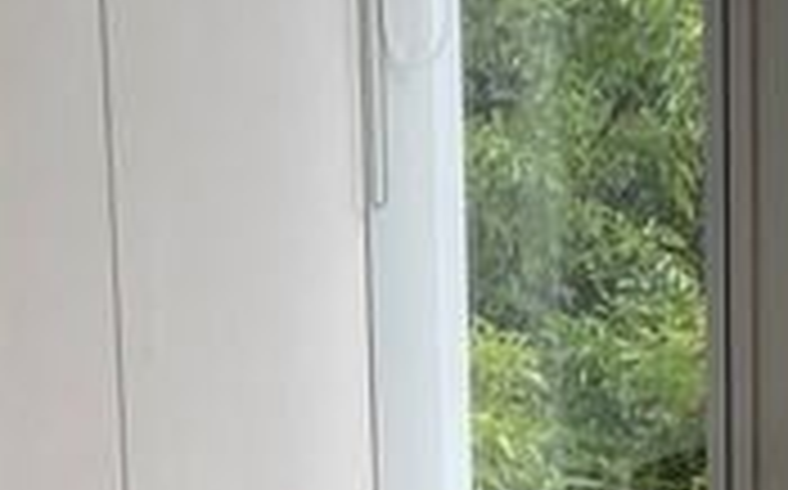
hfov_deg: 11.0
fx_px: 4055
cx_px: 747
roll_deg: +0.4
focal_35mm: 189
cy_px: 427
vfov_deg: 6.9
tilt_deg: -15.8
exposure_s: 1/122
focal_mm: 4.25
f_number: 1.8
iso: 32
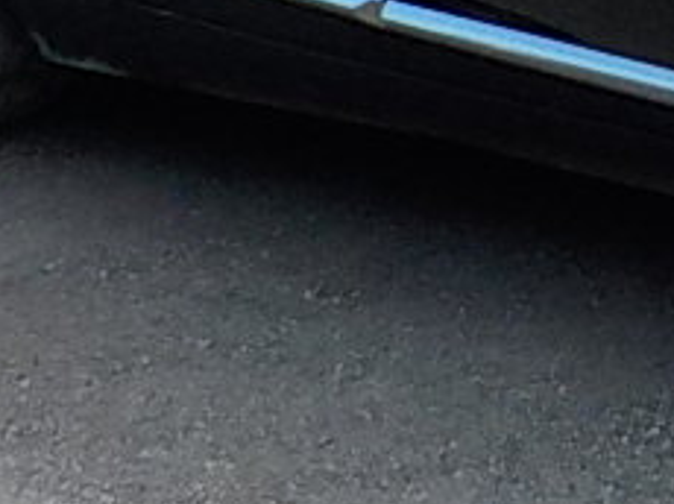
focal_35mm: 209
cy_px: -530
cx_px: 1281
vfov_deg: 6.8
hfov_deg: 9.0
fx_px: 4065
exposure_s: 1/500
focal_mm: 4.1
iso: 125
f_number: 3.3
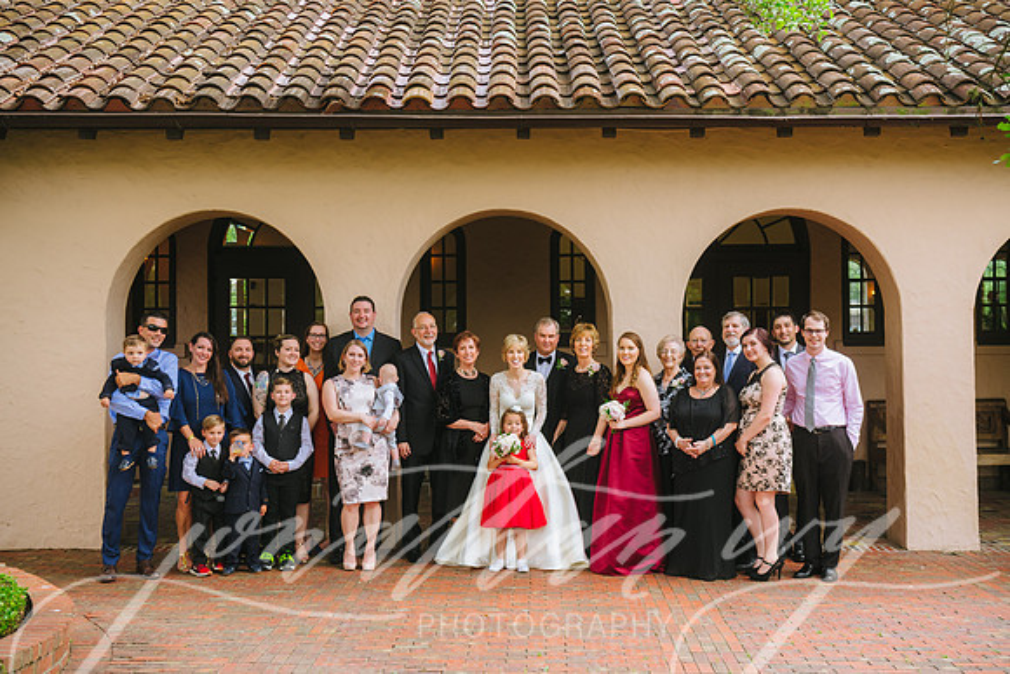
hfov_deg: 43.6
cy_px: 337
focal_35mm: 45
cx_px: 505
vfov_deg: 29.9
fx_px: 1263
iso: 250
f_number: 4
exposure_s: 1/320
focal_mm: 45
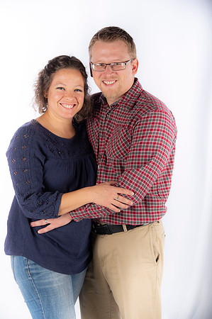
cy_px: 160
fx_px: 584
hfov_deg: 20.6
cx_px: 106
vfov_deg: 30.5
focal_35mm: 66
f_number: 5.6
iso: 100
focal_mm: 66
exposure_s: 1/200
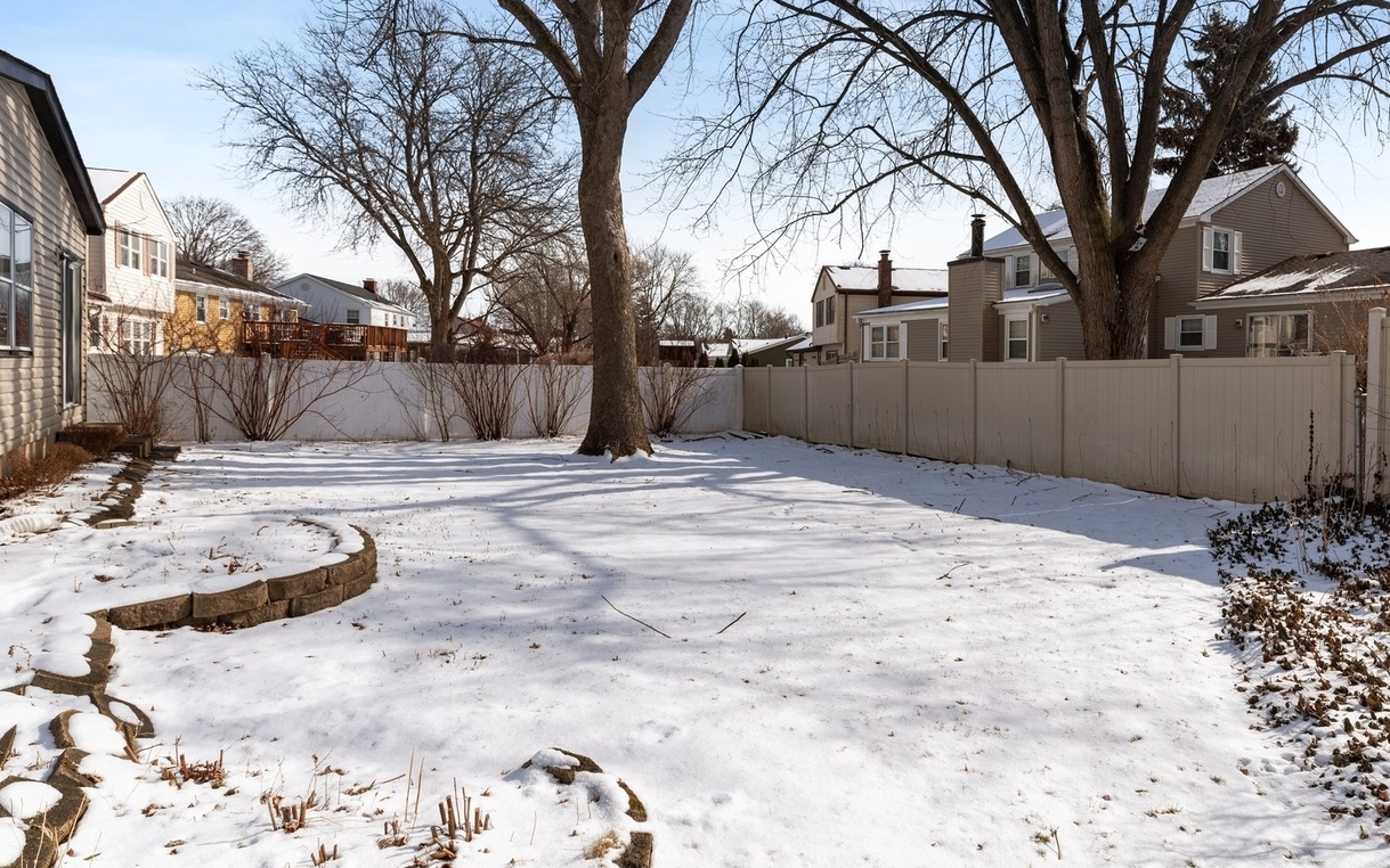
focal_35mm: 23
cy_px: 370
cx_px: 868
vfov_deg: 52.8
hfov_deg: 75.8
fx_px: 871
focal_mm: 17
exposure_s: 1/320
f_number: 9
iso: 100
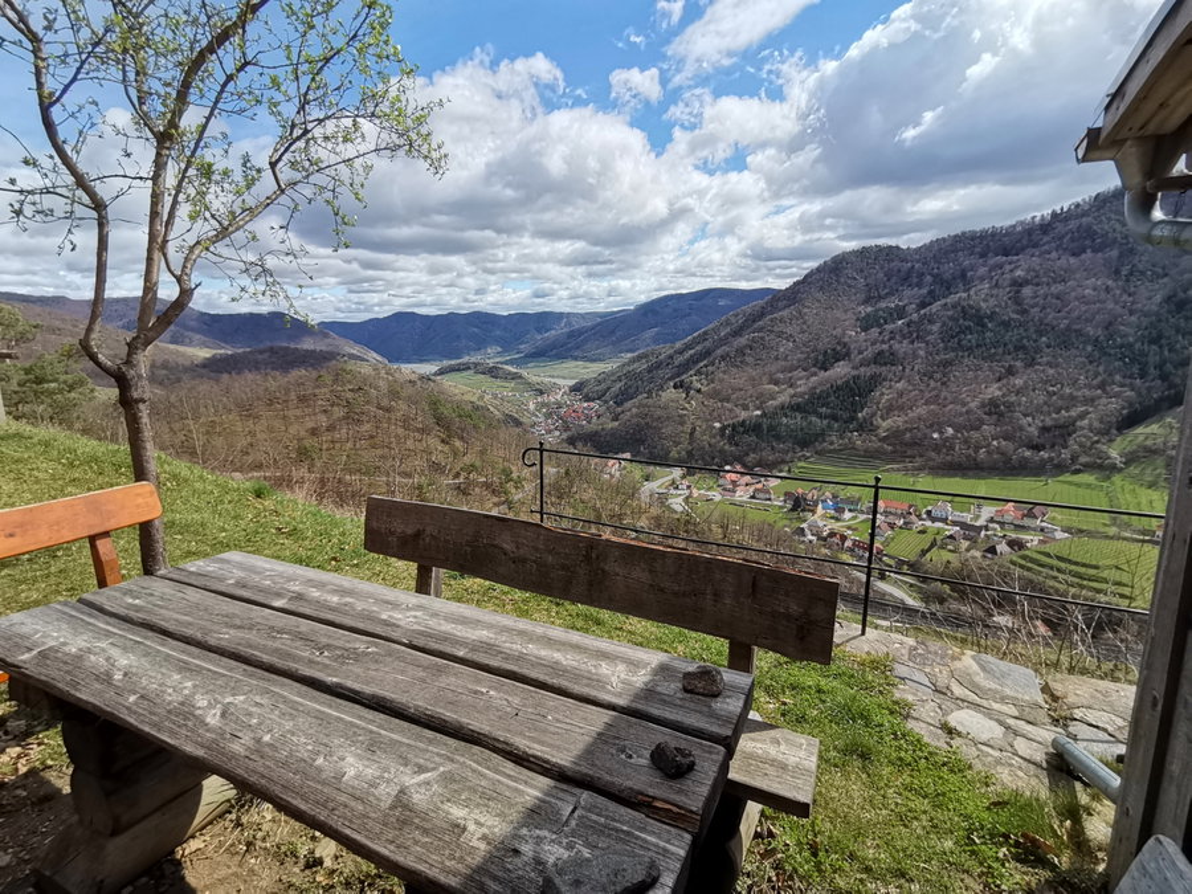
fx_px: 585
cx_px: 596
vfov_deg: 74.7
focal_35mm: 17
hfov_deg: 91.0
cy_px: 447
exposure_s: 1/2421
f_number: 2.4
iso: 50
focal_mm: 1.78
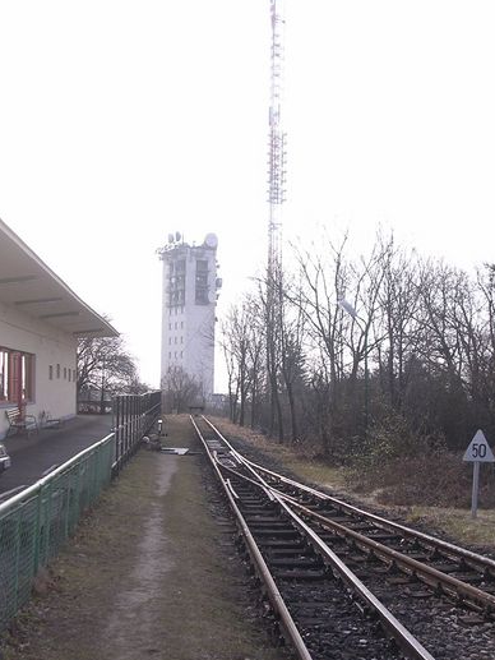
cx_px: 263
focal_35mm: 47
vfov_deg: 40.4
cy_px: 373
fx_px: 896
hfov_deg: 30.9
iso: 100
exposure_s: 1/353
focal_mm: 5.8
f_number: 2.8
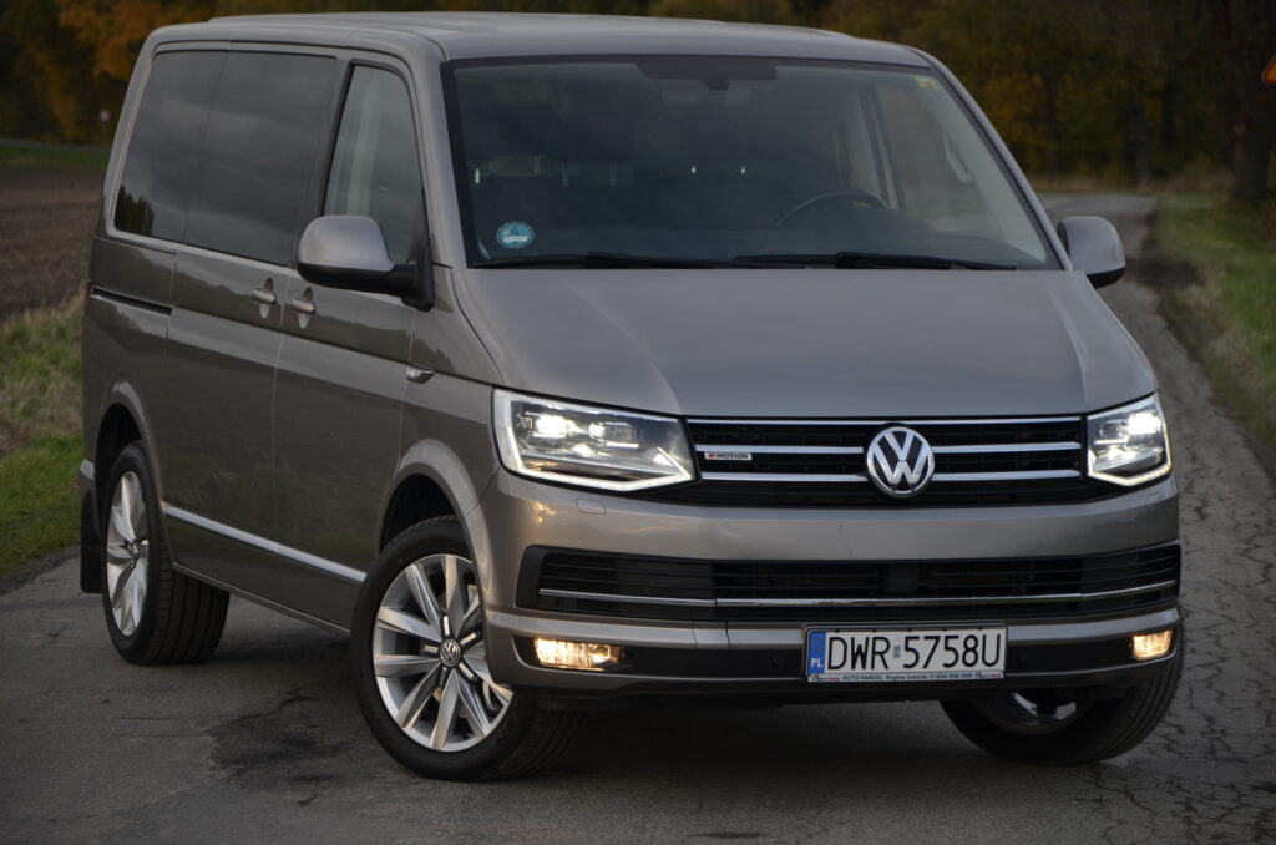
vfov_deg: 8.7
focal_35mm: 158
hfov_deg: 13.1
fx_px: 5570
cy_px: 422
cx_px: 638
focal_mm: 105
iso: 220
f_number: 5.6
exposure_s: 1/125
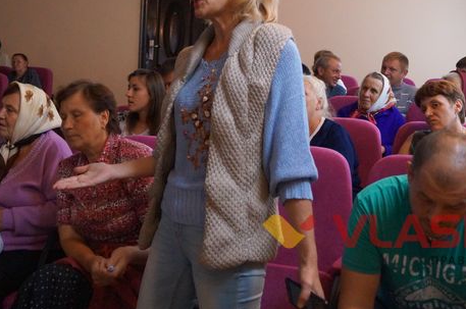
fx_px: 594
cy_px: 93
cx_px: 201
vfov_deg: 28.9
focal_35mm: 46
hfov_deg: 42.7
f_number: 4
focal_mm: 20
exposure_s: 1/100
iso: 3200
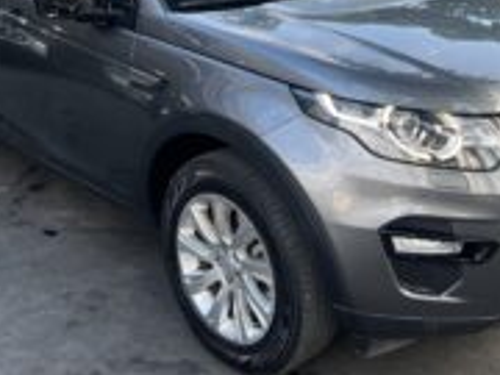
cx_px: 256
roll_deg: +2.2
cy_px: 67
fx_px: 751
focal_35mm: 52
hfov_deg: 36.8
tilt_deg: -13.5
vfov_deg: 27.4
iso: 50
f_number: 1.5
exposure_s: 1/120
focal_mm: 5.7
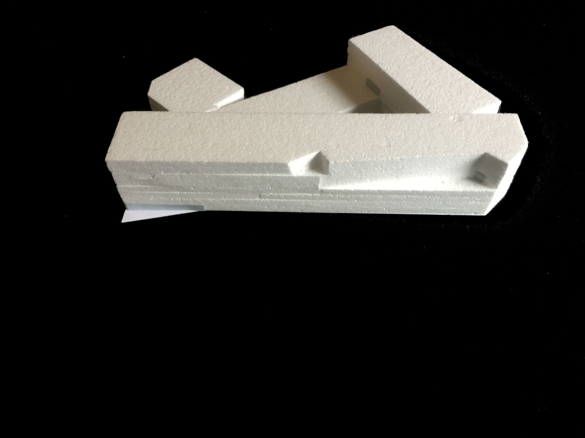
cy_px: 219
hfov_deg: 61.7
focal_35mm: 29
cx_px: 292
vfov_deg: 48.2
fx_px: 490
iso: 100
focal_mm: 4.15
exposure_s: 1/17
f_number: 2.2
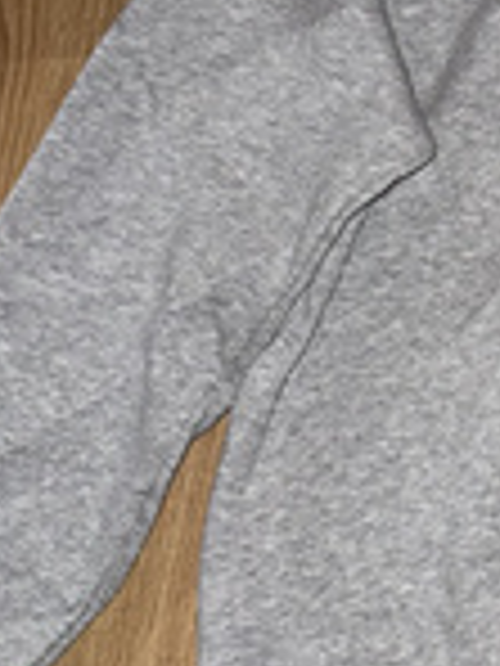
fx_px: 1560
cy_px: 234
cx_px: 777
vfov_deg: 24.0
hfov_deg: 16.4
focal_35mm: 81
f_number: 1.78
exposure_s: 1/5
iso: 64
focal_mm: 6.76
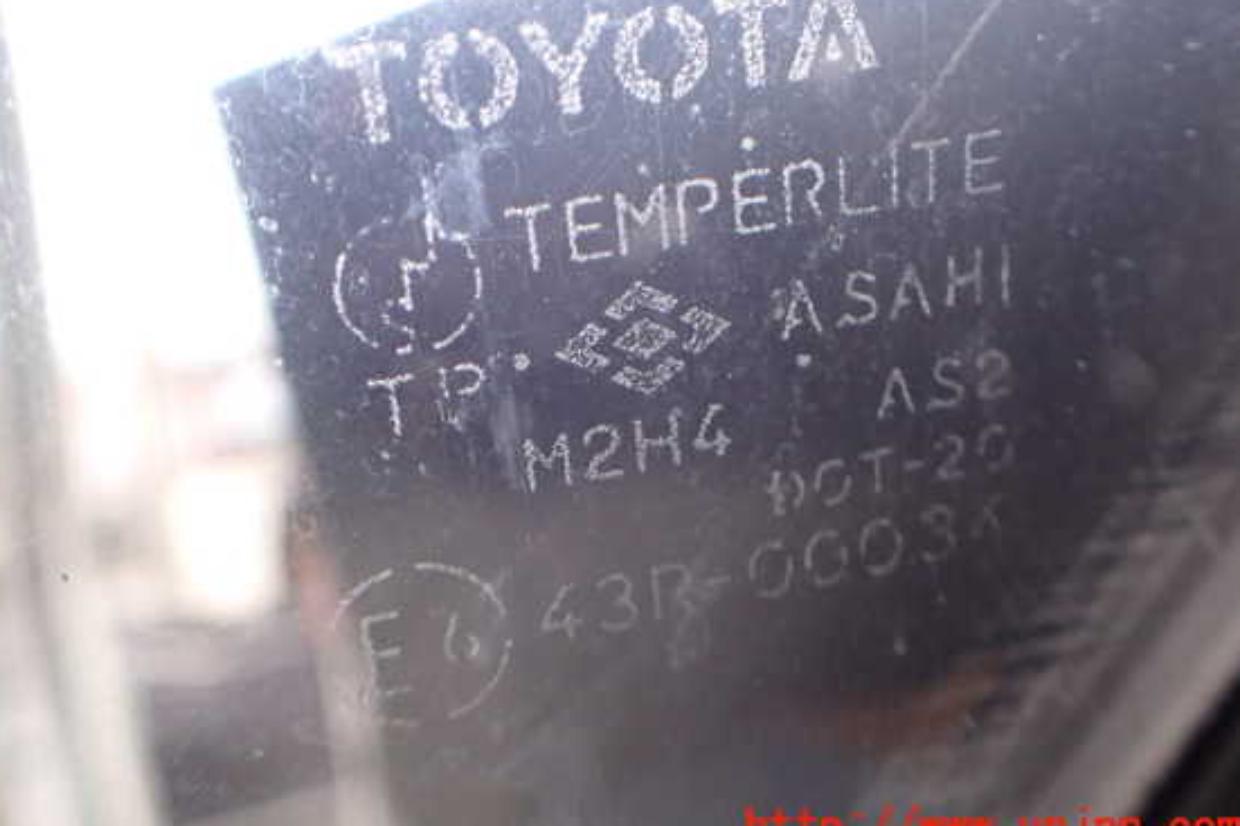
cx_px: 578
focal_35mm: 34
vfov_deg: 38.8
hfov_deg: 55.8
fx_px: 1171
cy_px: 351
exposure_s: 1/125
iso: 400
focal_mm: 5.4
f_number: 2.3
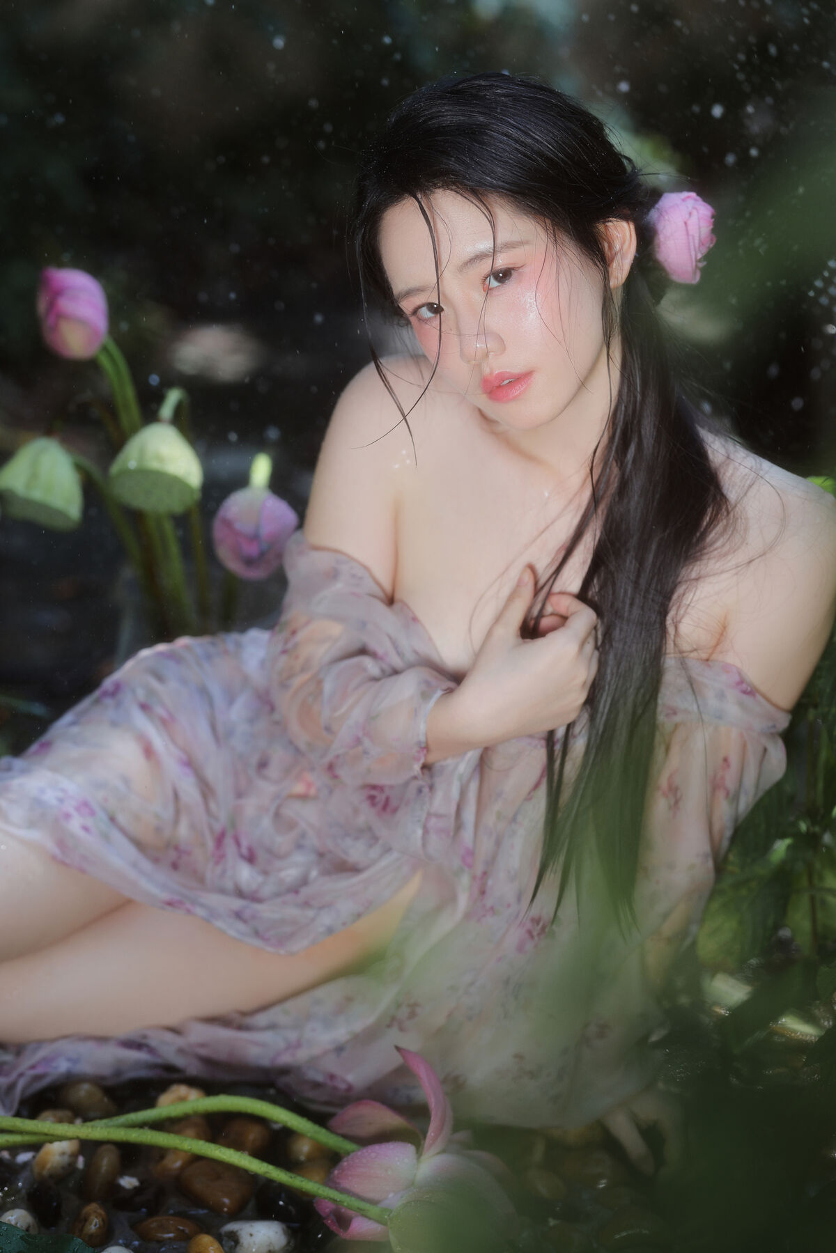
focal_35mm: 84
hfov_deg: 16.3
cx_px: 418
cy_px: 626
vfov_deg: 24.2
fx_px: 2925
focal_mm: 85
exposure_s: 1/2000
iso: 400
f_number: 2.5
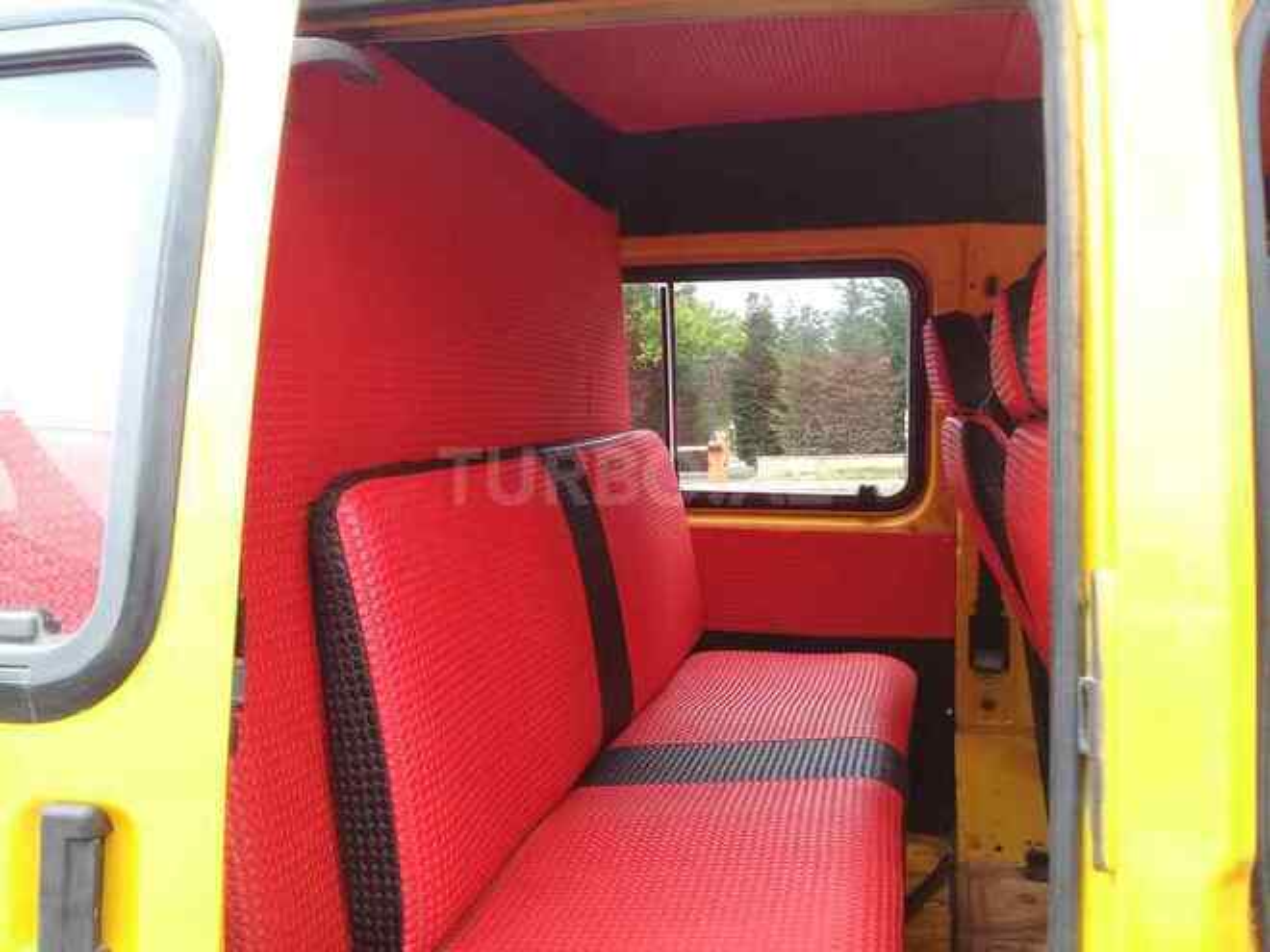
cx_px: 635
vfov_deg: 45.4
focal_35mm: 31
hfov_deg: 58.4
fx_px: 1137
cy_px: 476
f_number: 2.2
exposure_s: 1/161
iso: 50
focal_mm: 3.3
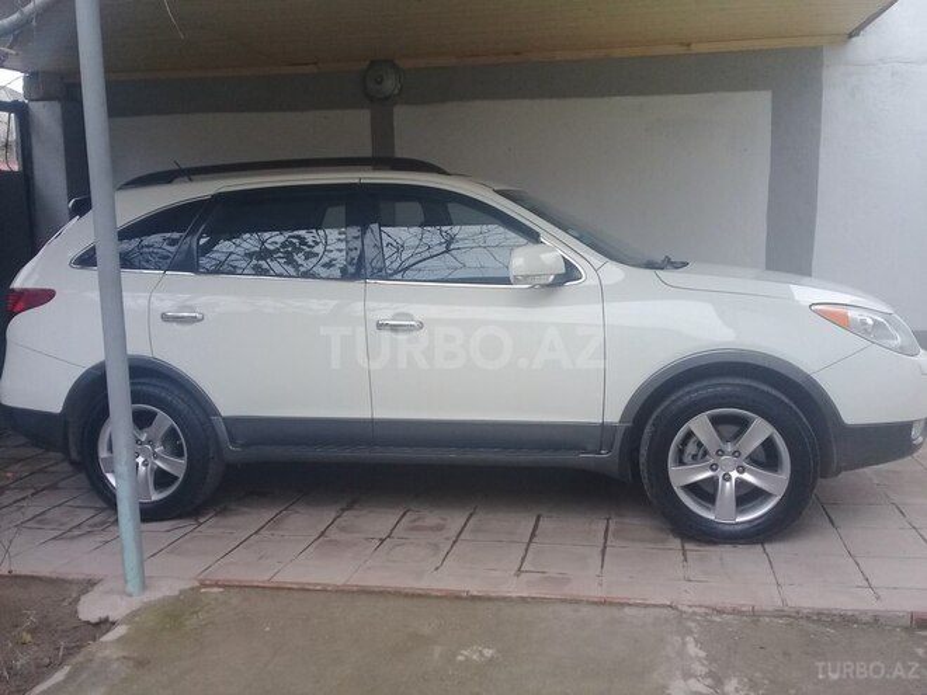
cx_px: 464
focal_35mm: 31
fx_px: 830
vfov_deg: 45.4
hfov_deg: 58.4
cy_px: 348
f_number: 2.2
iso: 50
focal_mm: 3.3
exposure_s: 1/100
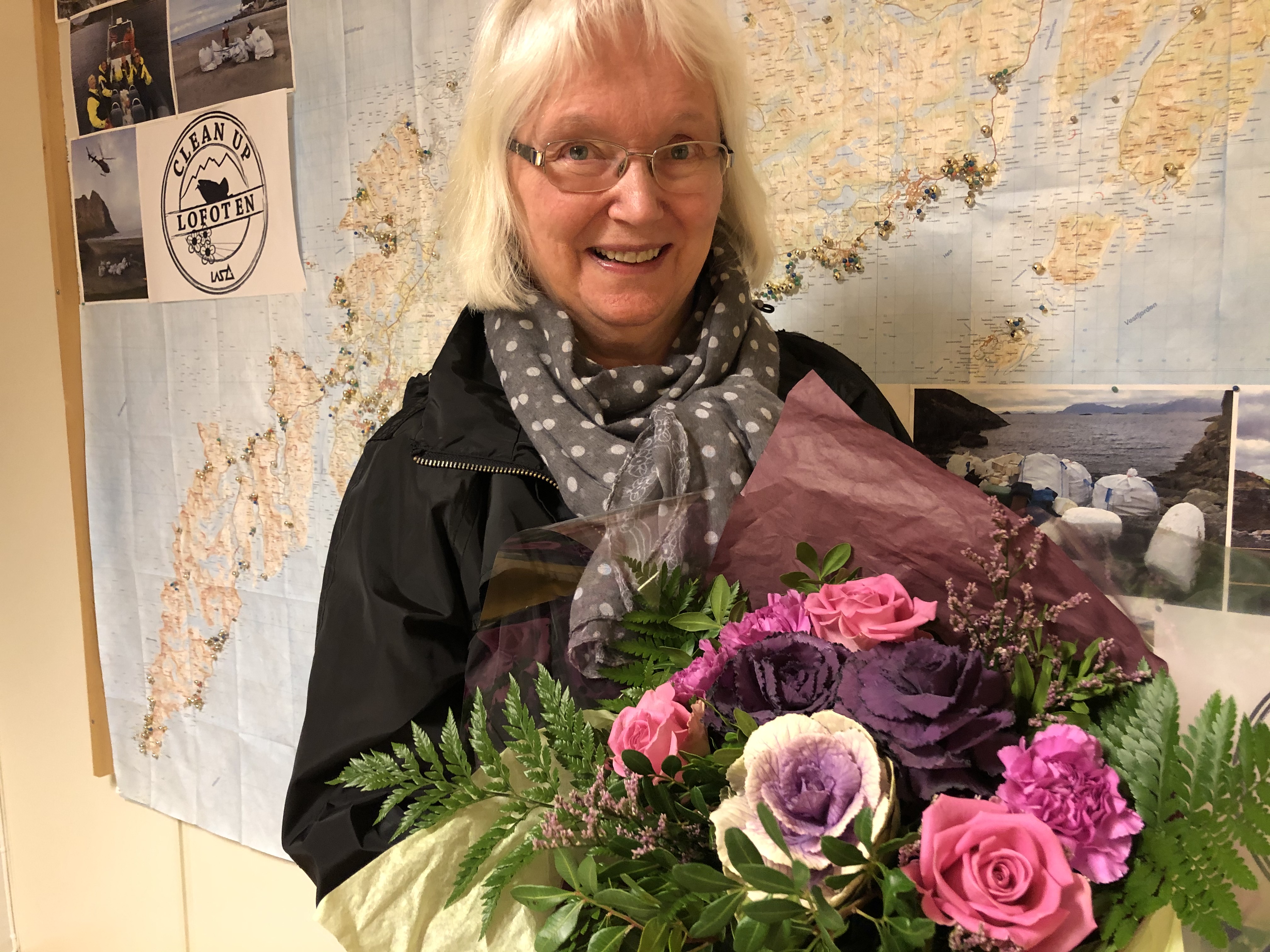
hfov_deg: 63.4
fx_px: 1027
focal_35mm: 28
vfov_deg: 49.7
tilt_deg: -7.7
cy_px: 476
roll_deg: +1.3
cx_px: 635
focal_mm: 4
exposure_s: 1/11
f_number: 1.8
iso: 100
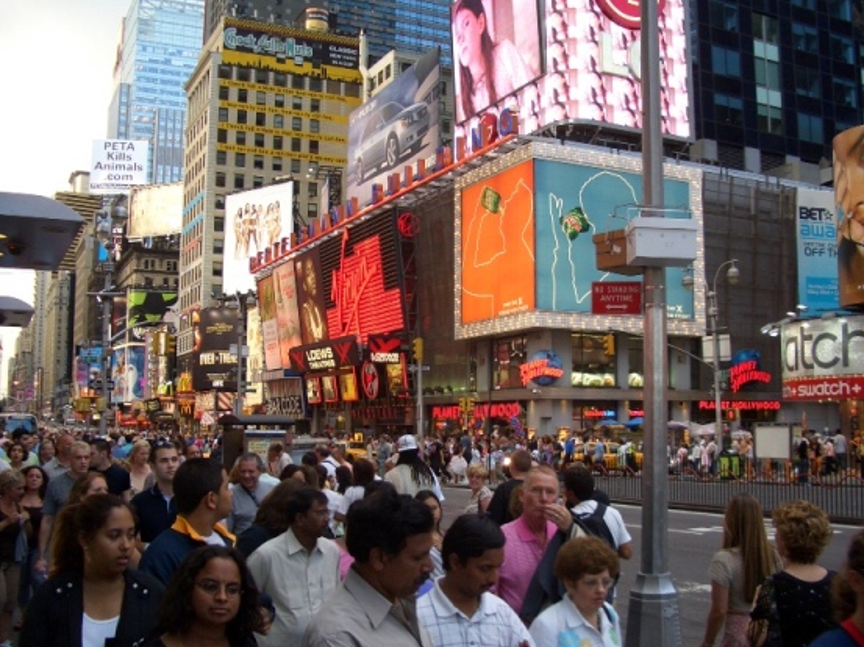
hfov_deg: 49.0
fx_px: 948
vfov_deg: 37.7
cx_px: 444
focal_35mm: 38
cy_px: 331
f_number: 2.6
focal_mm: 5.8
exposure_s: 1/80
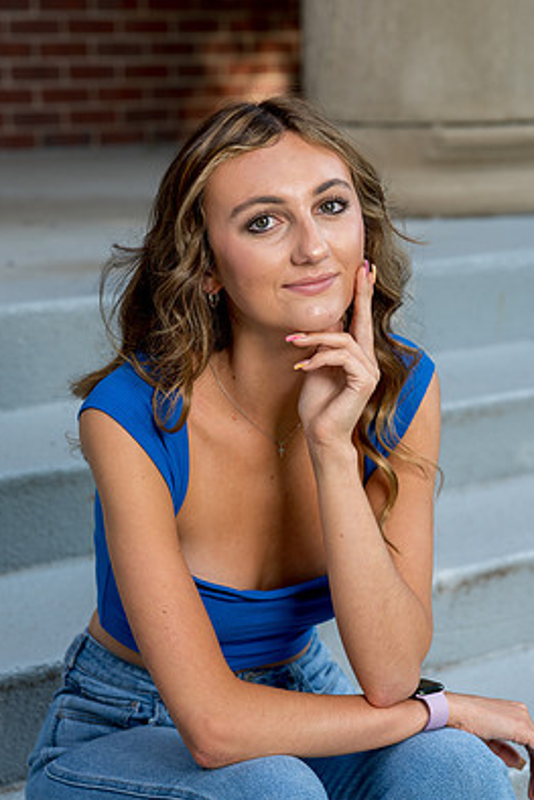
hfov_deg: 17.1
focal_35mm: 80
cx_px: 290
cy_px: 441
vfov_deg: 25.3
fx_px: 1778
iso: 100
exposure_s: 1/160
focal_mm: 70
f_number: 4
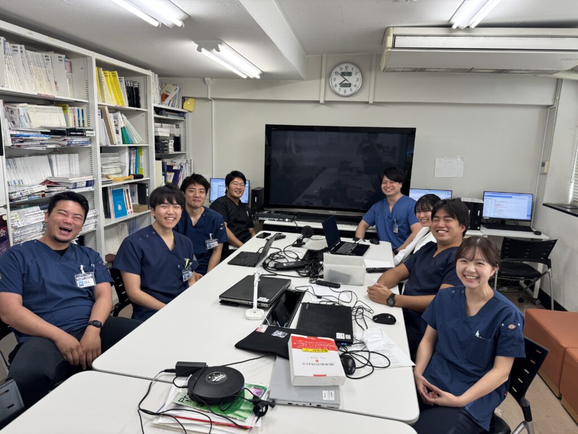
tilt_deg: -11.0
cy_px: 217
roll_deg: -1.2
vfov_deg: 56.8
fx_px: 401
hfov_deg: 71.6
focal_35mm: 24
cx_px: 289
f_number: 1.78
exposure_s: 1/100
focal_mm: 6.76
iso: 64
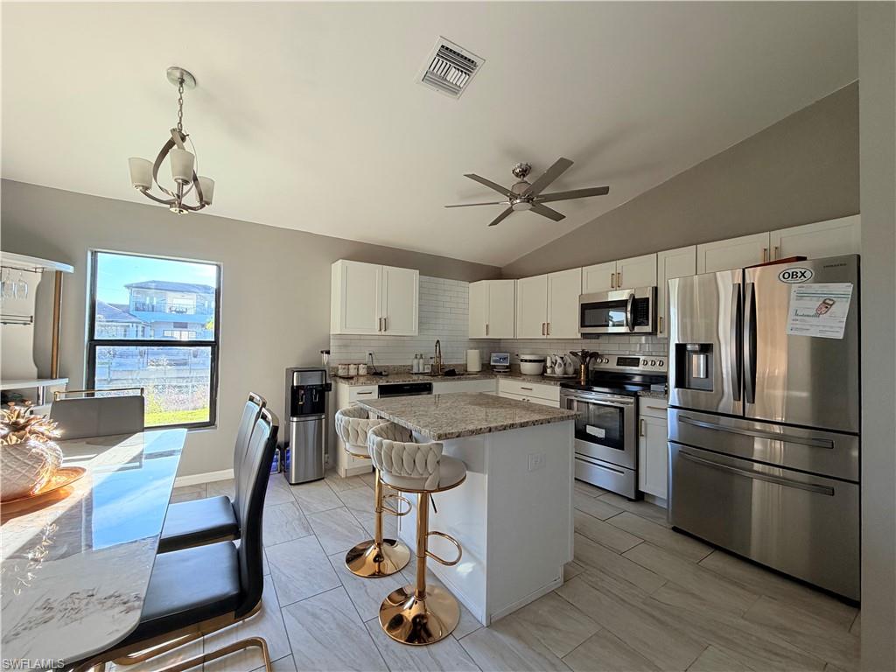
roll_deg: -0.9
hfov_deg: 102.1
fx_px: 362
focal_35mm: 14
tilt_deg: +1.8
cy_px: 336
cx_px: 448
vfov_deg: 85.7
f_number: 2.2
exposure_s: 1/121
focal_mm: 2.22
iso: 64
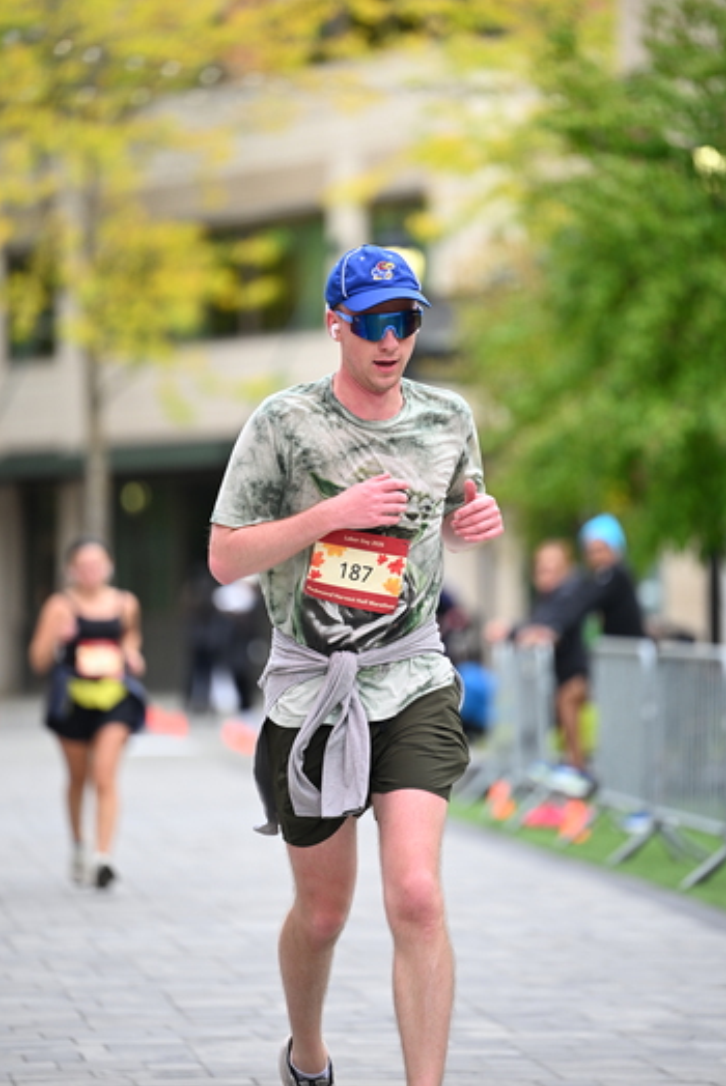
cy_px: 520
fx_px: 5860
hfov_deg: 7.1
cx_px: 372
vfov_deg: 10.6
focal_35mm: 194
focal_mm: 185
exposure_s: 1/1600
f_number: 2.8
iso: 640
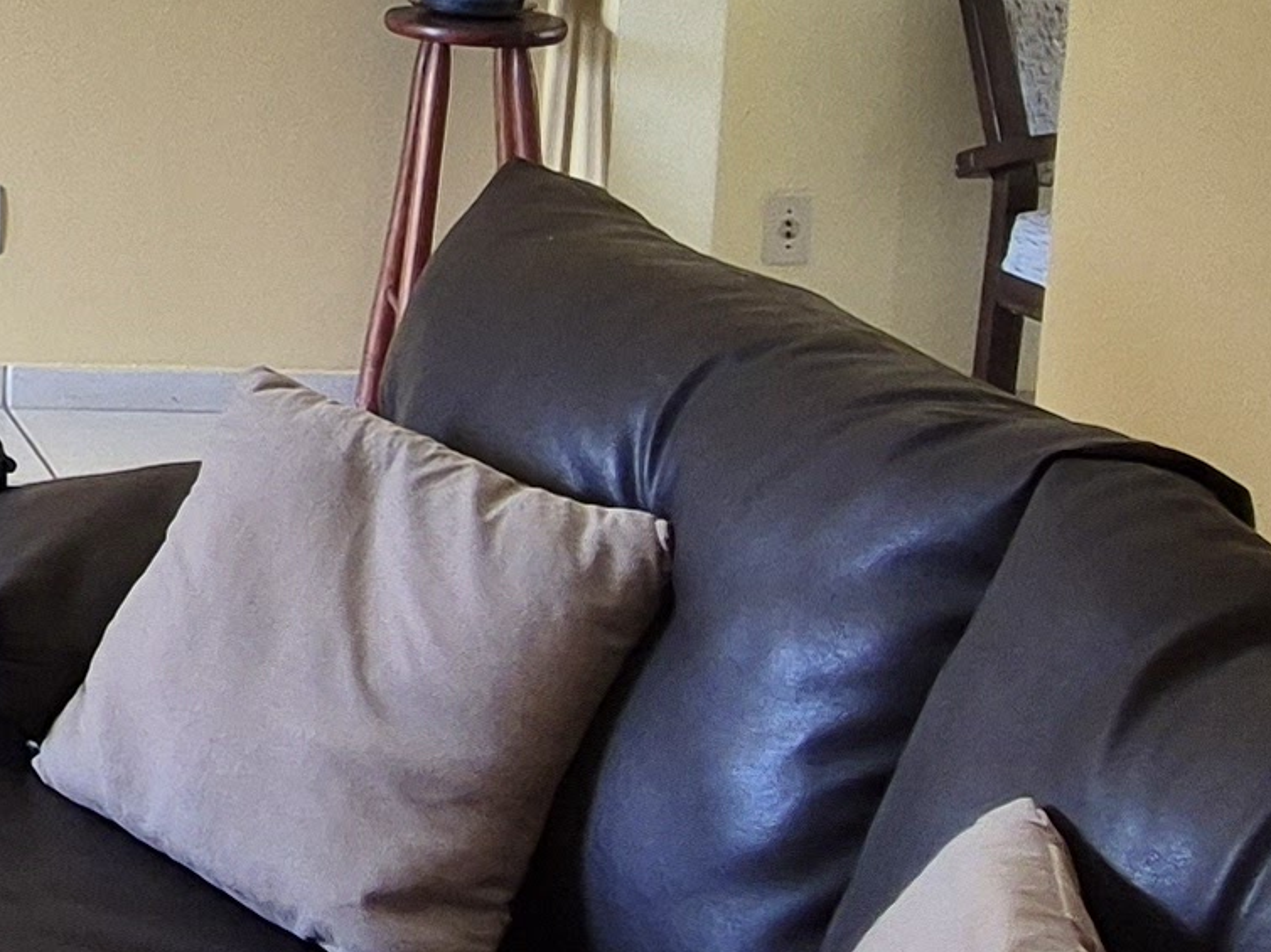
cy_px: -212
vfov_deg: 19.9
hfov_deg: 22.7
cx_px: -661
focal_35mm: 69
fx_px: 2533
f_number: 2.2
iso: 80
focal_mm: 2.2
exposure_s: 1/60
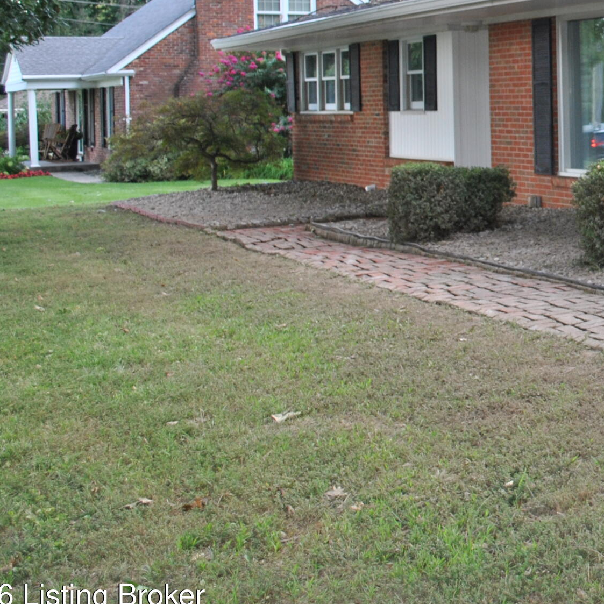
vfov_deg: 22.7
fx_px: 1481
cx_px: 728
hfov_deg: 21.4
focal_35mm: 75
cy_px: 104
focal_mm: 22
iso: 200
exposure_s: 1/60
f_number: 3.8
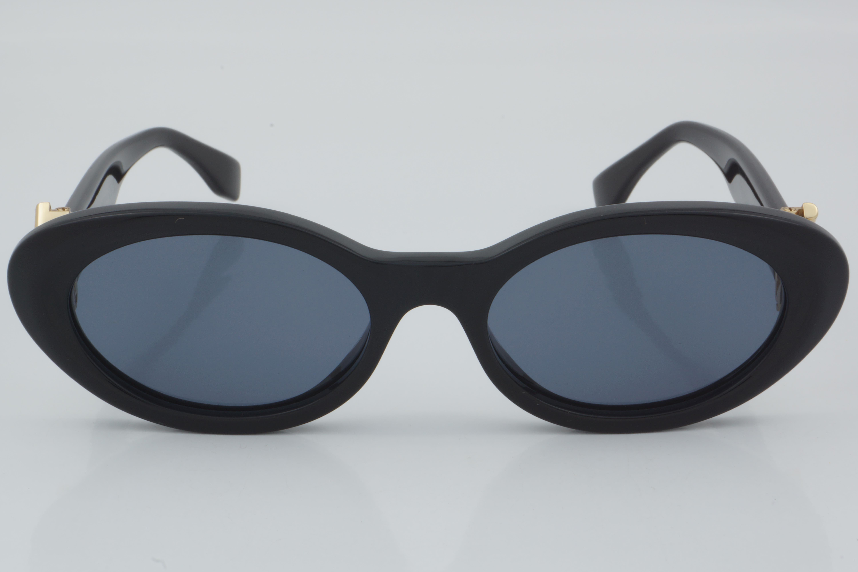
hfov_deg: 24.6
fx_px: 1966
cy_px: 286
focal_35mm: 82
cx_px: 429
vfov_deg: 16.6
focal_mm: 55
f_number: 32
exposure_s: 1/4
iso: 100
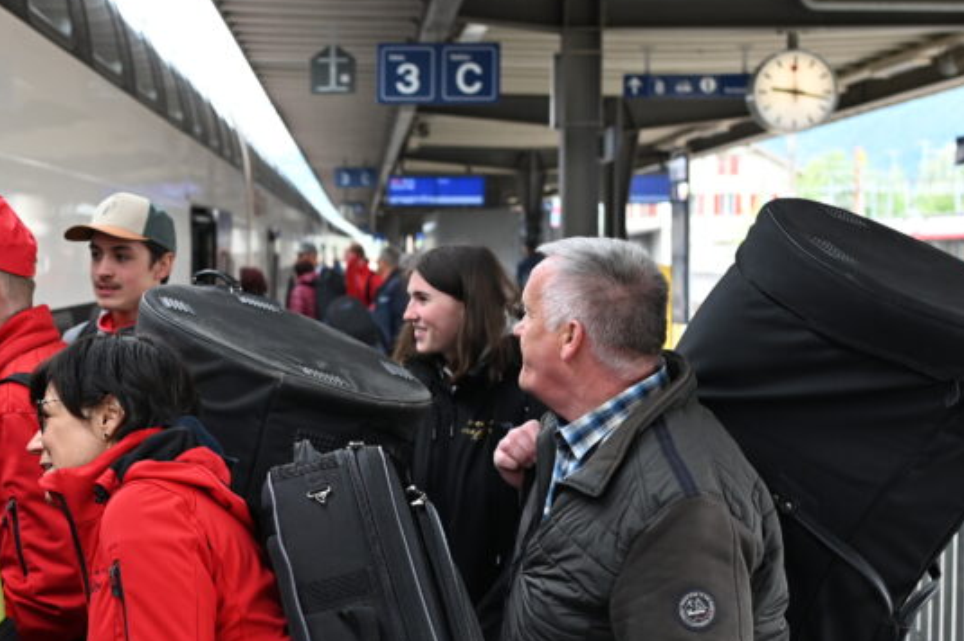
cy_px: 384
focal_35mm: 67
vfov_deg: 20.3
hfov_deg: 29.6
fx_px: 1793
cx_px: 225
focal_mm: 35
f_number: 3.5
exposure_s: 1/250
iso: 400
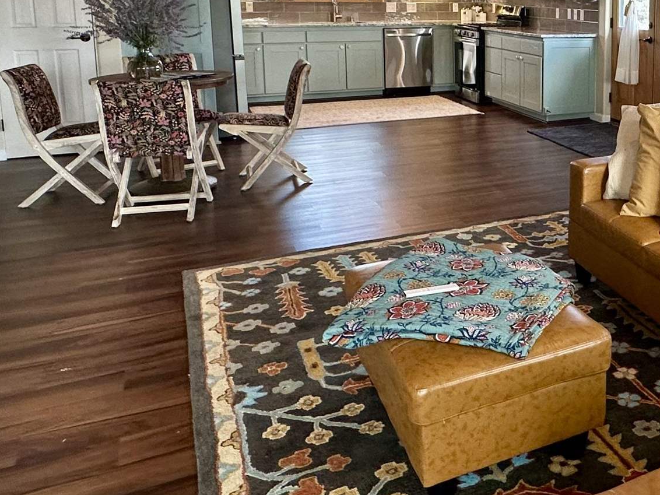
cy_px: 96
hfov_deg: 43.7
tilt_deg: -8.1
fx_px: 725
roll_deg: -1.7
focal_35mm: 38
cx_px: 622
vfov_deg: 36.4
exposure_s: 1/120
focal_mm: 2.22
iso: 200
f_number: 2.2
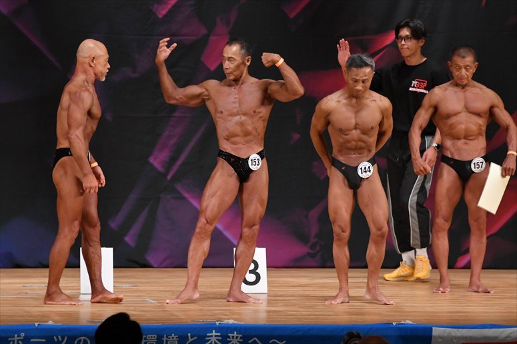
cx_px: 258
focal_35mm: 255
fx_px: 3660
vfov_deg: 5.4
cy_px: 172
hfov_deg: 8.1
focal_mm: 170
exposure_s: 1/400
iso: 4000
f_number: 5.6
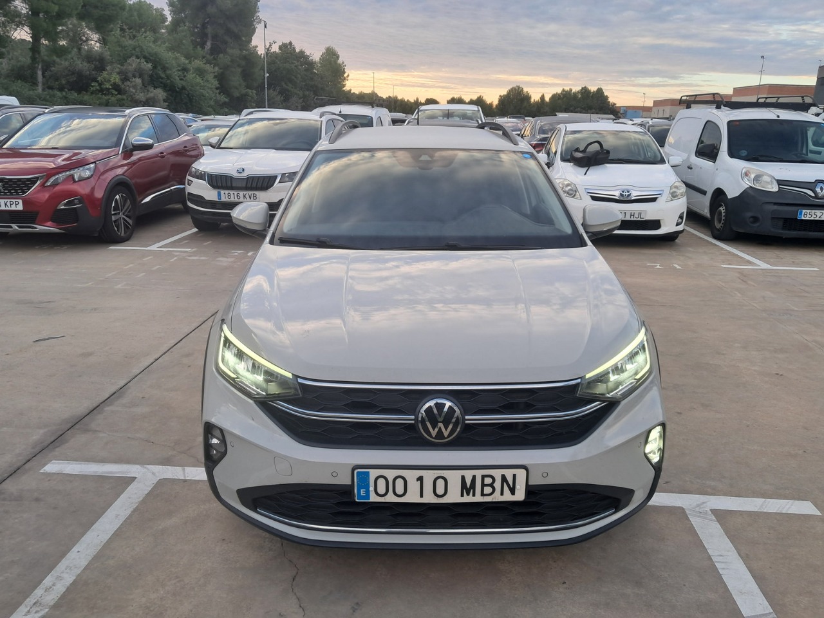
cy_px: 309
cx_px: 412
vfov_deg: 51.4
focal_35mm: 27
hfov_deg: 65.3
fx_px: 643
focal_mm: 4
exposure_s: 1/50
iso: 50
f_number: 1.8
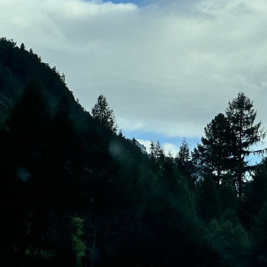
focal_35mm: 235
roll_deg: -1.7
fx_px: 2051
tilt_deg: +12.0
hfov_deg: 7.3
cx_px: 416
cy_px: 247
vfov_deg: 7.4
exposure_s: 1/464
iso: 25
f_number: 2.8
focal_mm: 9
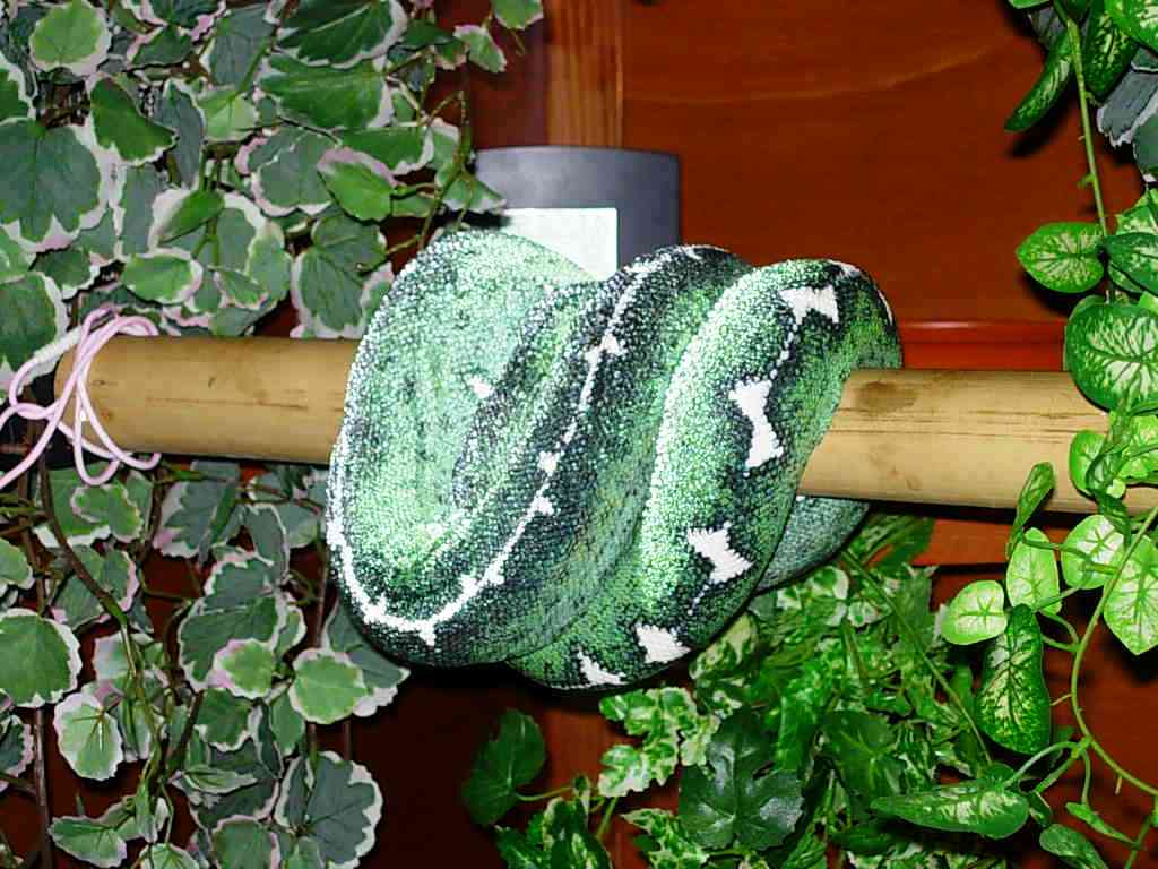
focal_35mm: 113
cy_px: 434
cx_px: 579
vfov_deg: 13.1
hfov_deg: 17.4
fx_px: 3780
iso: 79
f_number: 4.9
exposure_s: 1/64
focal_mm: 23.4
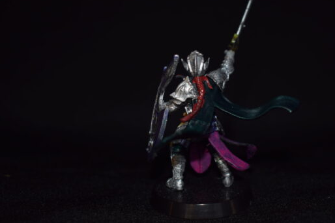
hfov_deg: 31.8
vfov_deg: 21.6
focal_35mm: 63
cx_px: 195
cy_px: 100
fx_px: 586
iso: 100
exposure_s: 1/30
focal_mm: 36
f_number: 4.8
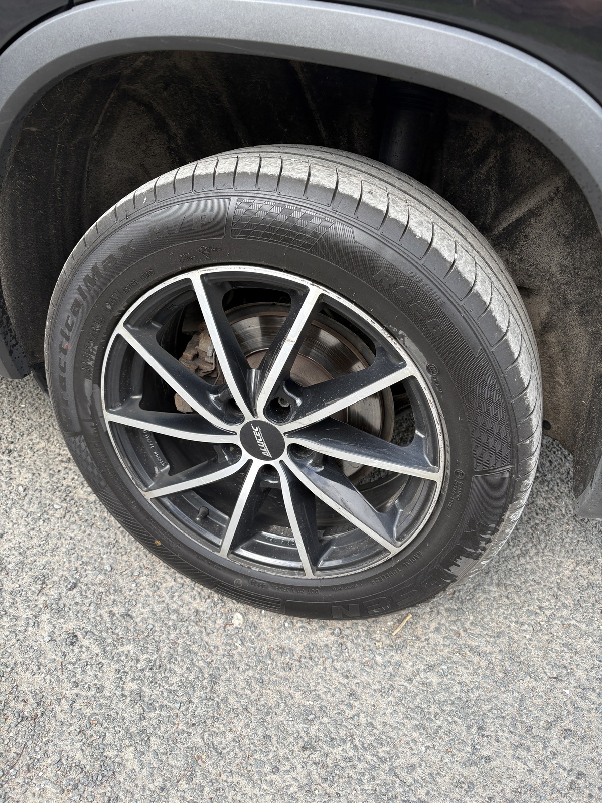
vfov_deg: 67.3
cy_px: 402
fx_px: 603
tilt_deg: -33.5
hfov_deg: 53.1
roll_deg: -10.1
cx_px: 301
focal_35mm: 26
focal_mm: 5.96
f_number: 1.6
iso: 50
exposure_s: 1/444
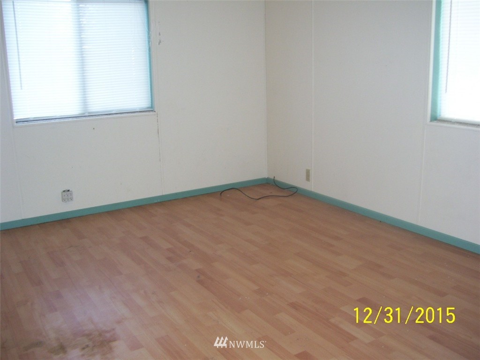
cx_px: 240
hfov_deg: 51.4
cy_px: 180
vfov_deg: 39.7
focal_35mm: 36
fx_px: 499
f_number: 2.7
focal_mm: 6
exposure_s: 1/60
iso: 125
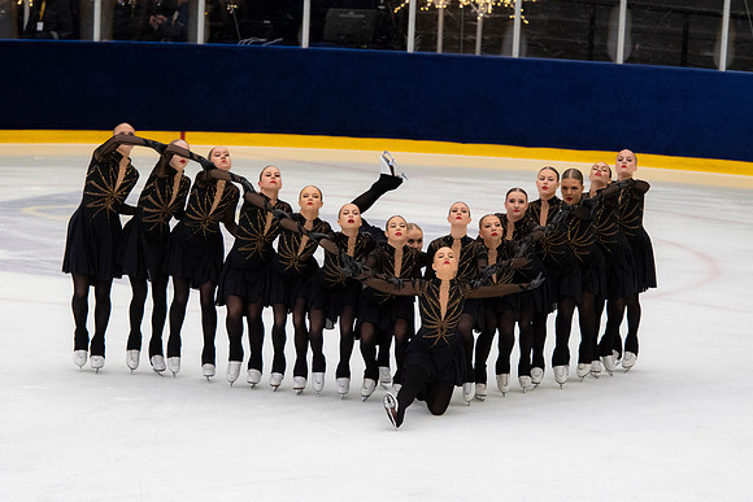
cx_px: 376
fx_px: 4864
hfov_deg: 8.9
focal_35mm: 232
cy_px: 251
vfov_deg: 5.9
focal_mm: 155
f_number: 5.6
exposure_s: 1/320
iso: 1600
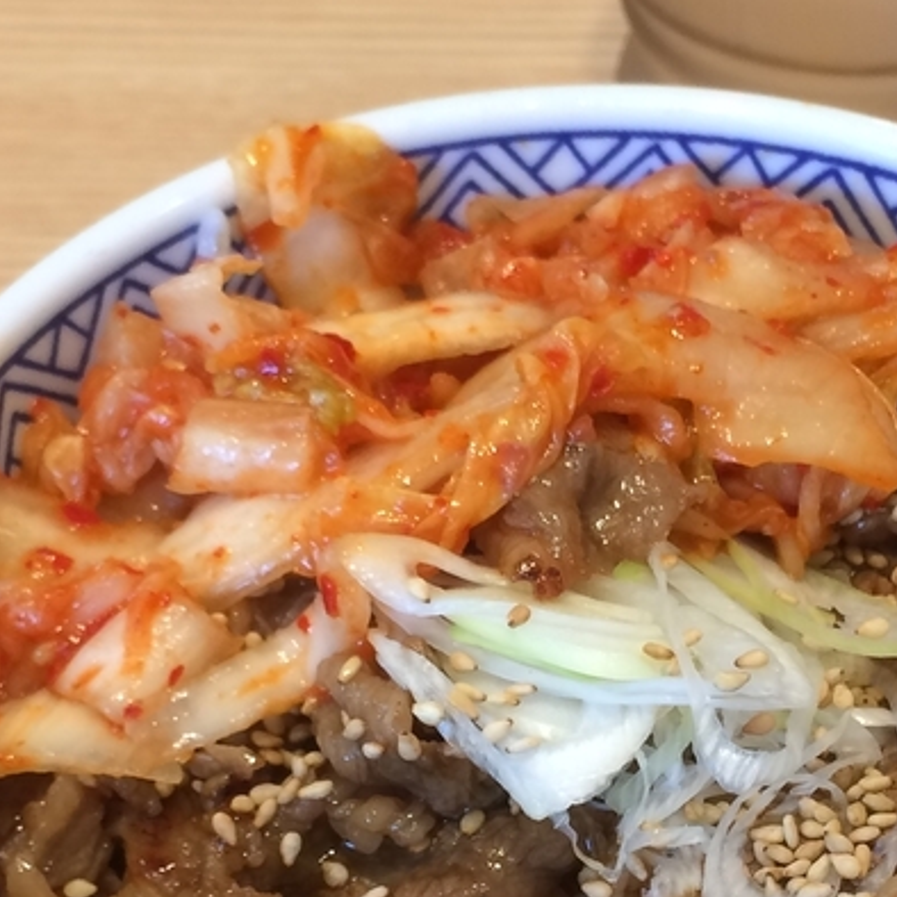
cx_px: 519
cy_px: 765
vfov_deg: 21.8
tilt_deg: -54.3
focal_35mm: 78
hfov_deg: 22.2
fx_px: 2287
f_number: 2.2
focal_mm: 4.15
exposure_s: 1/40
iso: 40
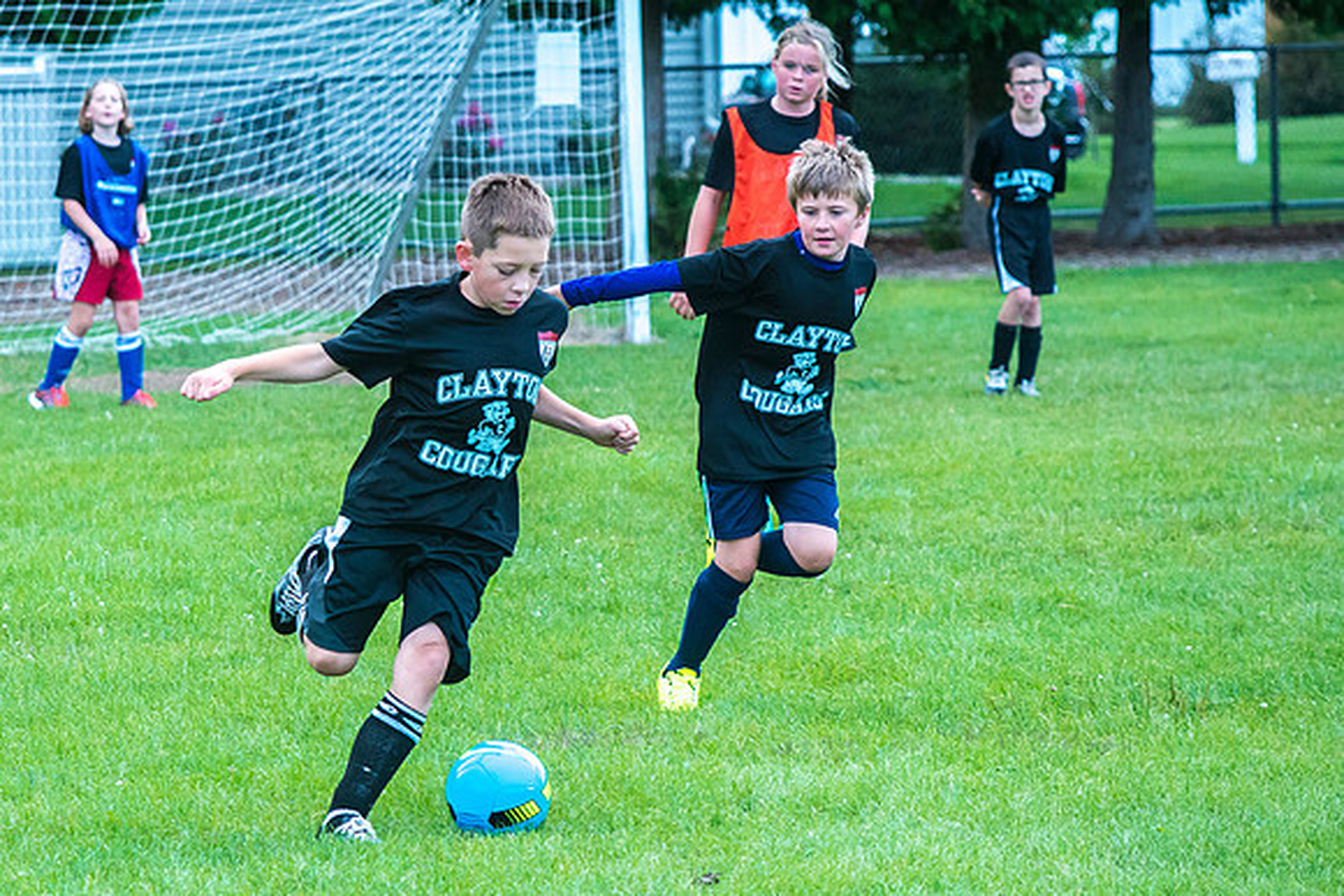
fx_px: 10451
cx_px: 371
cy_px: 559
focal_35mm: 280
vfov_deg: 4.9
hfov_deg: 7.4
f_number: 7.1
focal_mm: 185
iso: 2500
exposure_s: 1/1000
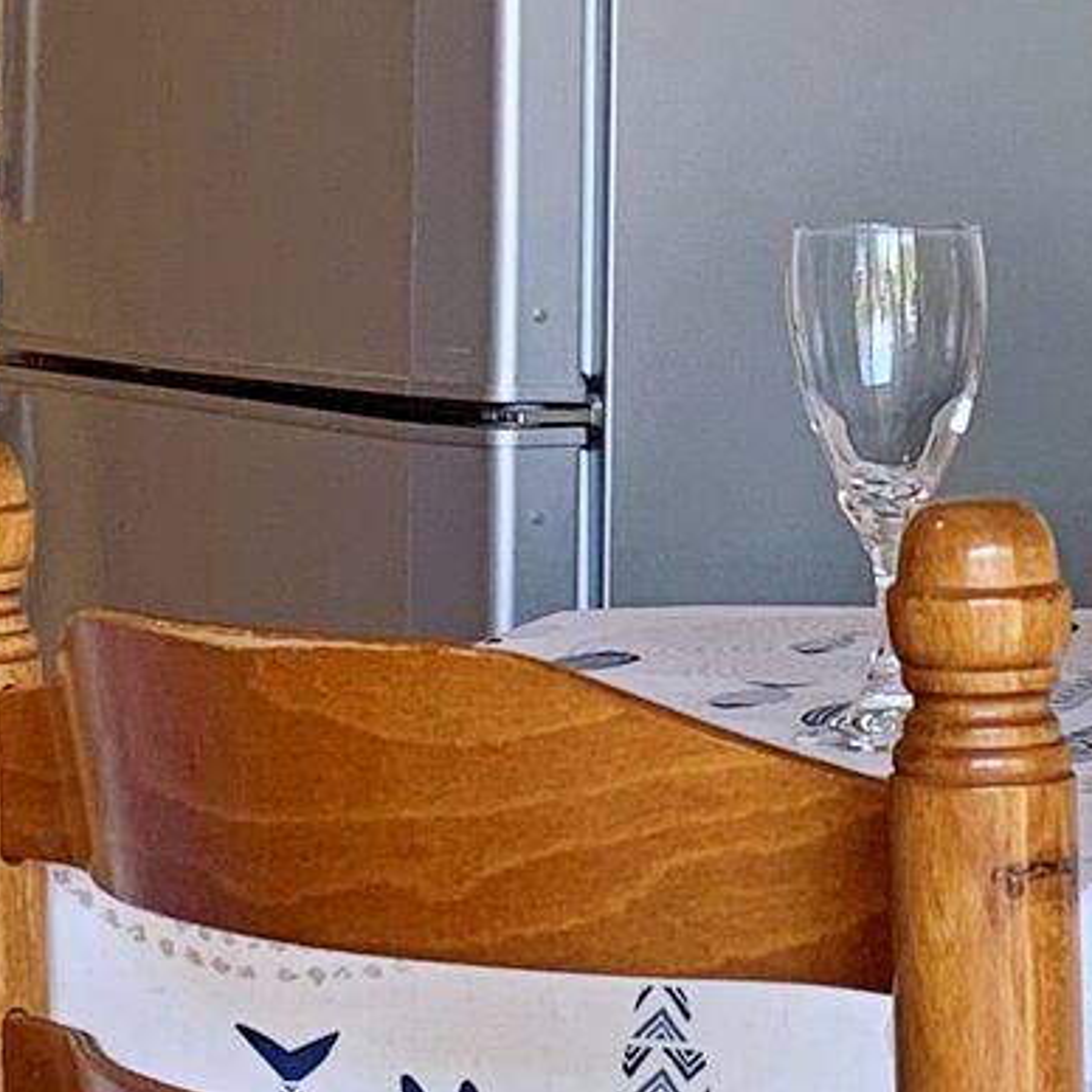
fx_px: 5925
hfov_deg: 10.5
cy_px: 177
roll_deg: -0.2
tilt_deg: +0.1
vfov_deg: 10.5
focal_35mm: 166
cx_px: 453
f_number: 1.8
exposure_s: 1/50
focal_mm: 4.25
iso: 64
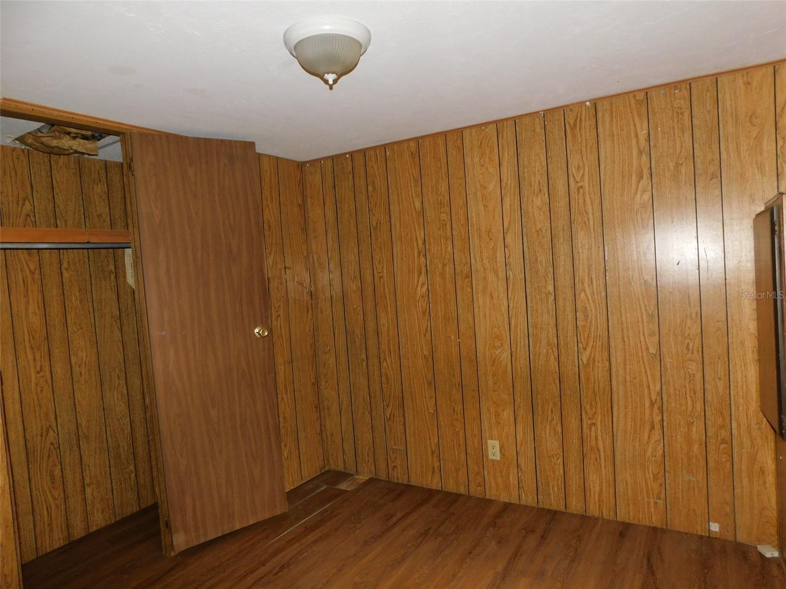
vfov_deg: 58.9
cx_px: 393
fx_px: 522
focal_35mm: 23
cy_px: 294
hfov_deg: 73.9
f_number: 3
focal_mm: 4
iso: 200
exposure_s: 1/30
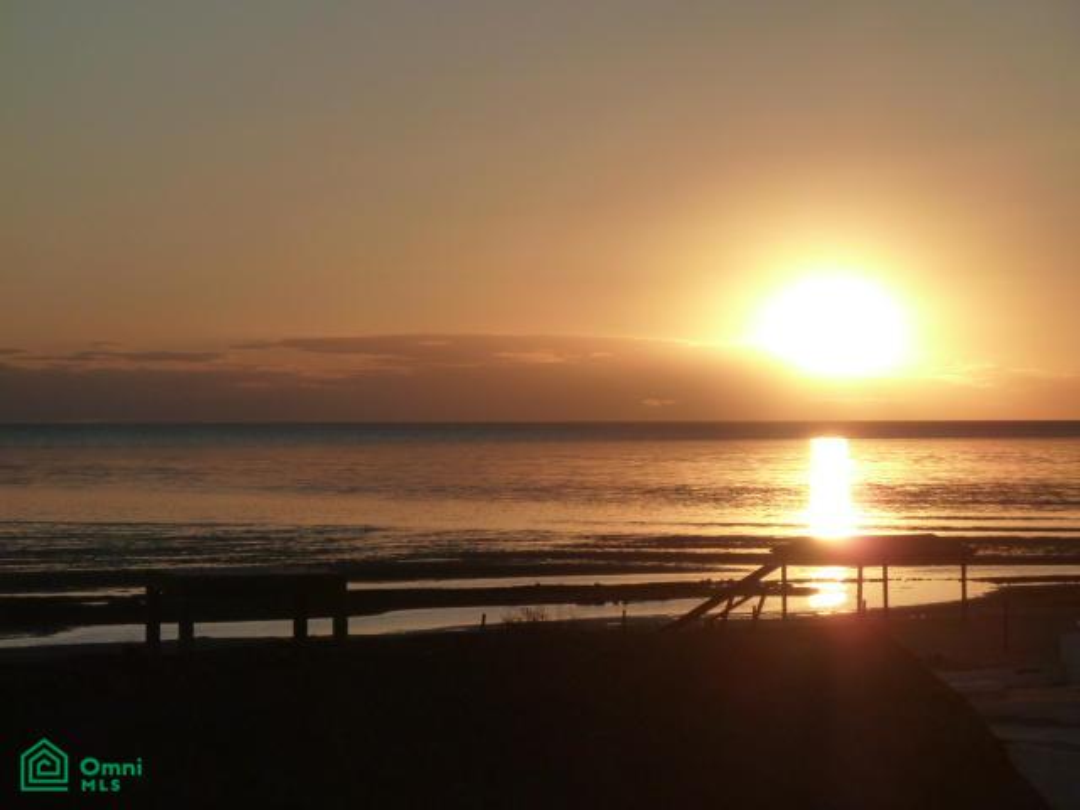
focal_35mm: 119
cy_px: 405
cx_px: 540
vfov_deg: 12.5
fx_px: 3713
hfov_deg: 16.6
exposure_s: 1/1300
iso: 125
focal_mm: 19.5
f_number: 6.3
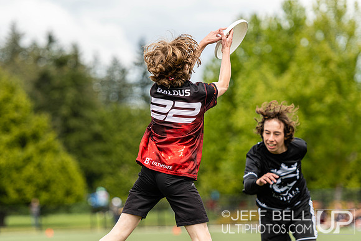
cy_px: 120
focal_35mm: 240
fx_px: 2407
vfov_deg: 5.7
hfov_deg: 8.6
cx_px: 180
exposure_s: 1/1000
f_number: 2.8
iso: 100
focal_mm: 160
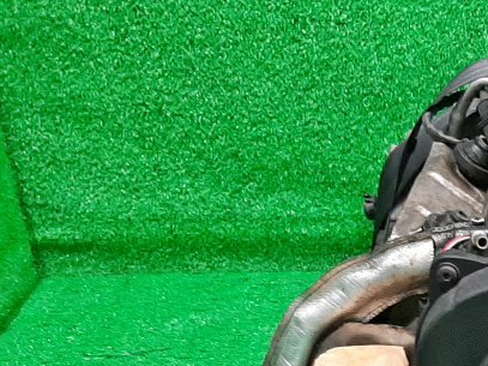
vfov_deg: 15.3
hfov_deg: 19.7
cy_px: 476
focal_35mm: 92
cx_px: 622
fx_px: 1297
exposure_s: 1/50
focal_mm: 3.93
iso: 181
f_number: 1.7
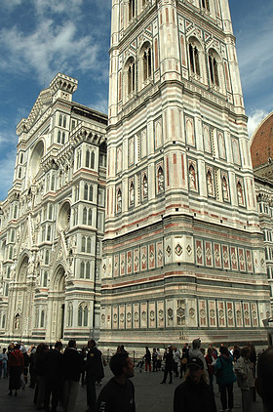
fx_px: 365
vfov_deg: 58.8
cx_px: 134
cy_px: 200
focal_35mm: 32
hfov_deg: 41.0
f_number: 10
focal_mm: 20
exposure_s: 1/400
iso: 250
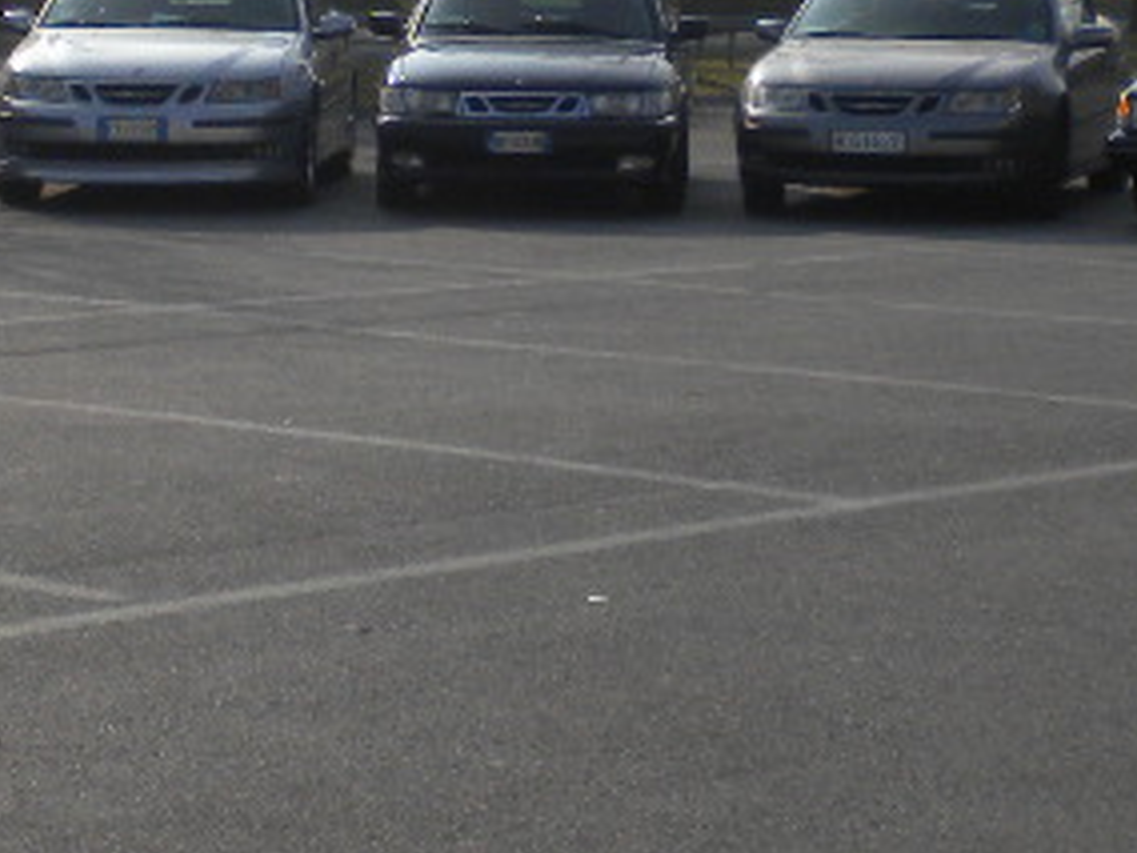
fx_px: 4139
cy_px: -96
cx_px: 488
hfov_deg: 15.6
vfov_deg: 11.6
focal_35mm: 126
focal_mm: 6.3
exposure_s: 1/947
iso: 80
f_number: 4.6
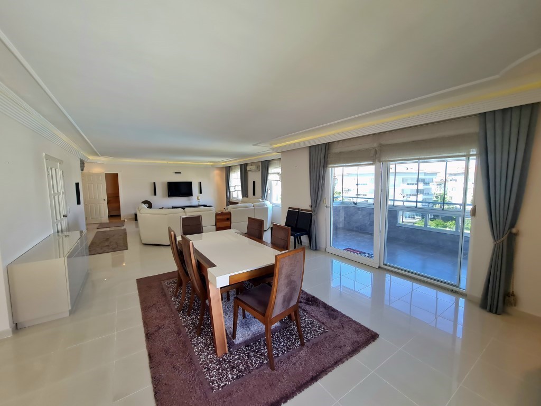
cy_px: 203
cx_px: 270
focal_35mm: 13
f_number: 2.2
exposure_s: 1/100
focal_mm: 2.2
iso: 125
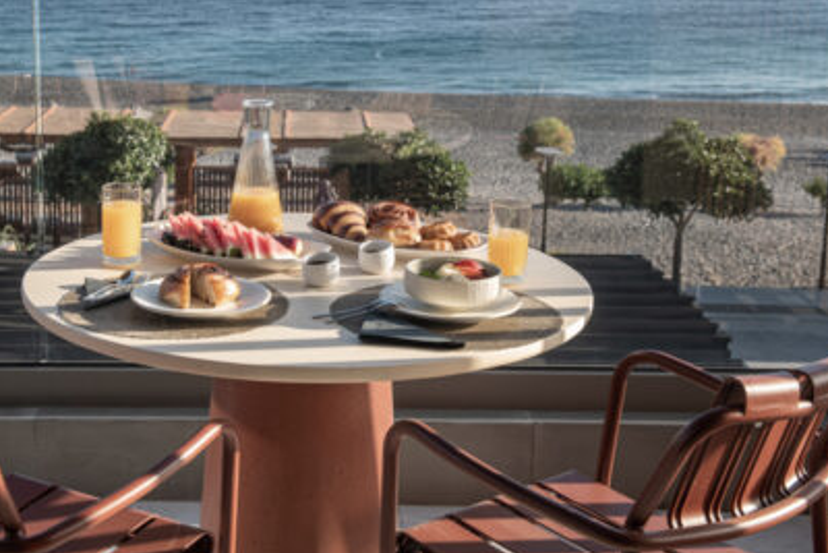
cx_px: 321
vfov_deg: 20.5
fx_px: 1518
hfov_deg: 30.4
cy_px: 159
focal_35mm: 66
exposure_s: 1/125
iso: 200
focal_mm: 44
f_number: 8
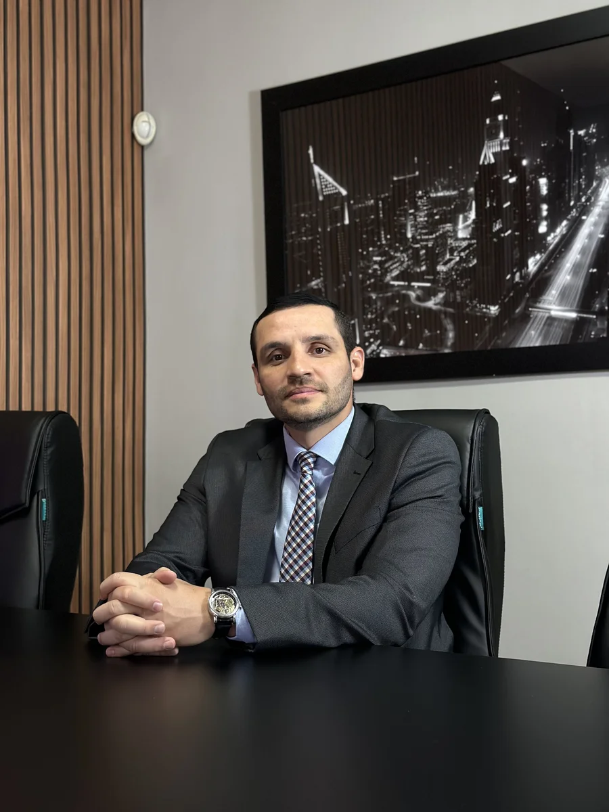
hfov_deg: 30.3
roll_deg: +0.8
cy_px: 406
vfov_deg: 39.7
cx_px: 304
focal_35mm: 48
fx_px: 1126
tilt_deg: +0.9
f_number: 1.78
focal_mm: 6.86
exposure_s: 1/60
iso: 320
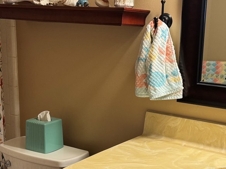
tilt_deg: -14.0
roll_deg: -1.2
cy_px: 112
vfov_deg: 22.2
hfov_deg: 29.4
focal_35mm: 66
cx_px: 118
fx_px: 431
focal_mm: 6.76
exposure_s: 1/60
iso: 200
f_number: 1.78
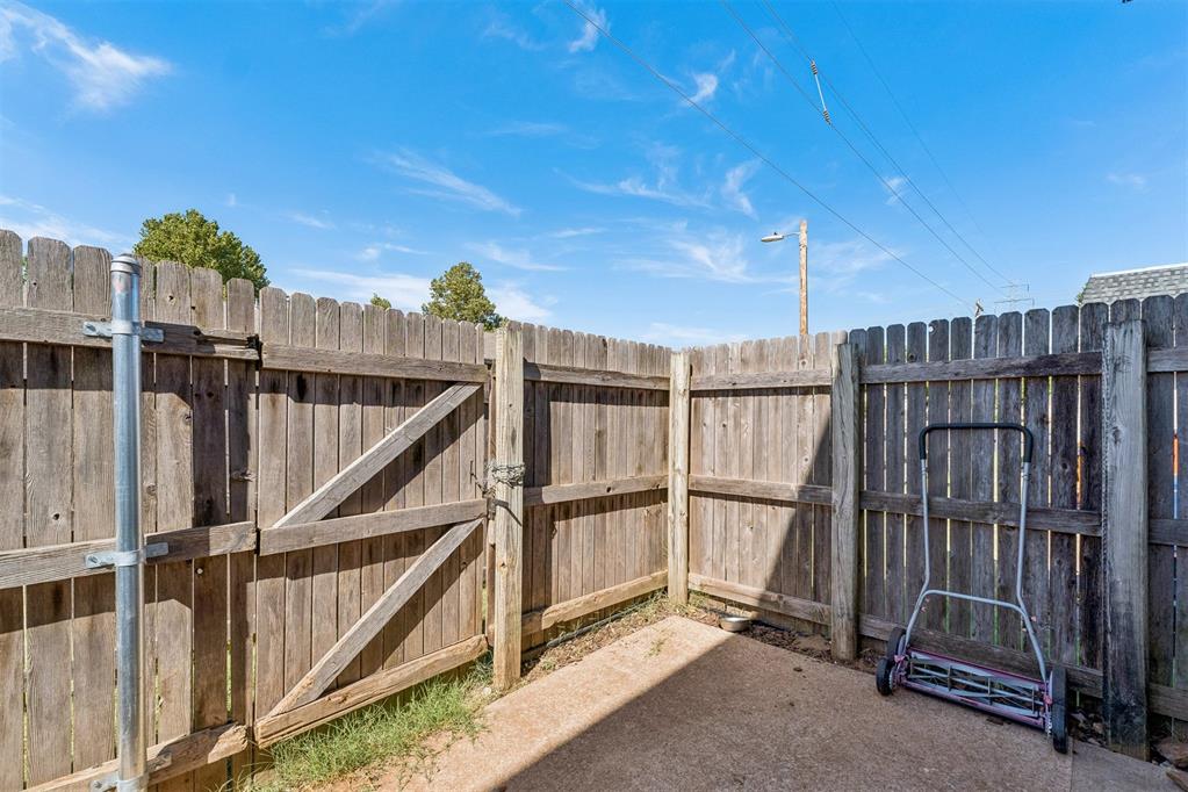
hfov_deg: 100.4
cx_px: 594
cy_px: 396
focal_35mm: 15
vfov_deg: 77.3
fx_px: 495
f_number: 8
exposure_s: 1/500
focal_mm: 10
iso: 200
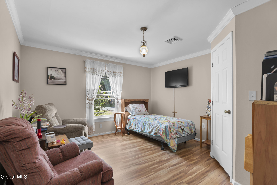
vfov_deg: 73.8
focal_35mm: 16
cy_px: 92
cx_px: 138
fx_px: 123
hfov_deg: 96.7
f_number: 5
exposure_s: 1/15
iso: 250
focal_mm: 16
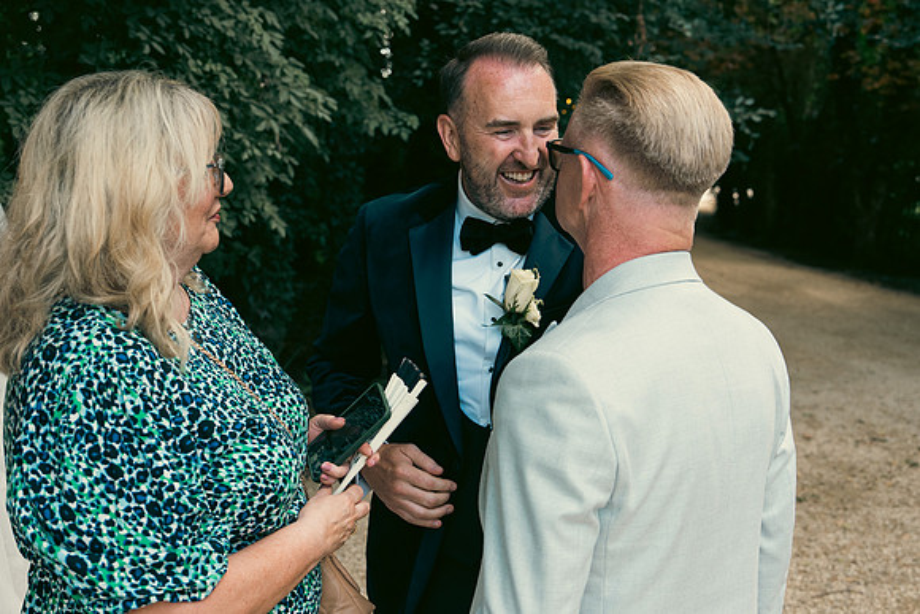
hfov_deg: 45.4
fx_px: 1099
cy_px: 307
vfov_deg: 31.2
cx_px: 460
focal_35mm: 43
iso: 320
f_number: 3.5
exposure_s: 1/200
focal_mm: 29
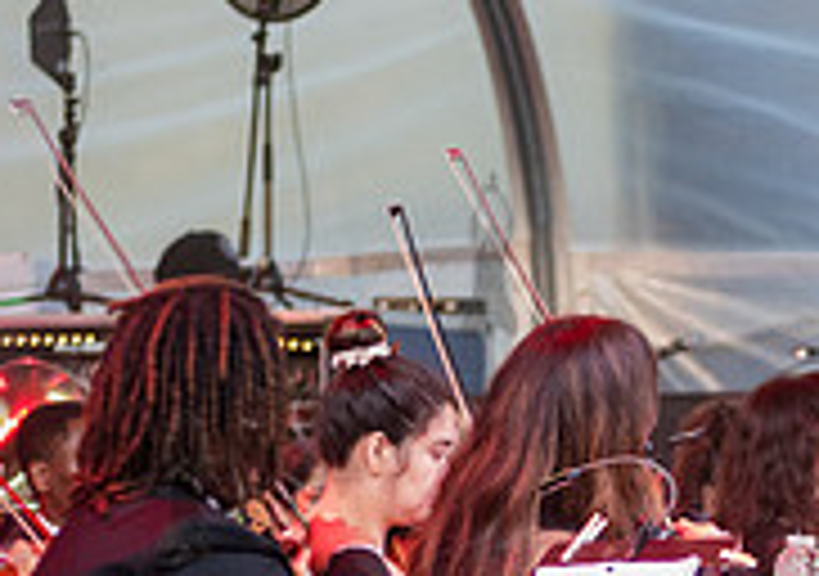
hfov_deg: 5.0
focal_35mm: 401
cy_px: 482
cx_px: 1035
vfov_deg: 3.6
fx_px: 9279
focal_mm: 120
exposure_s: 1/320
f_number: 3.5
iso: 3200
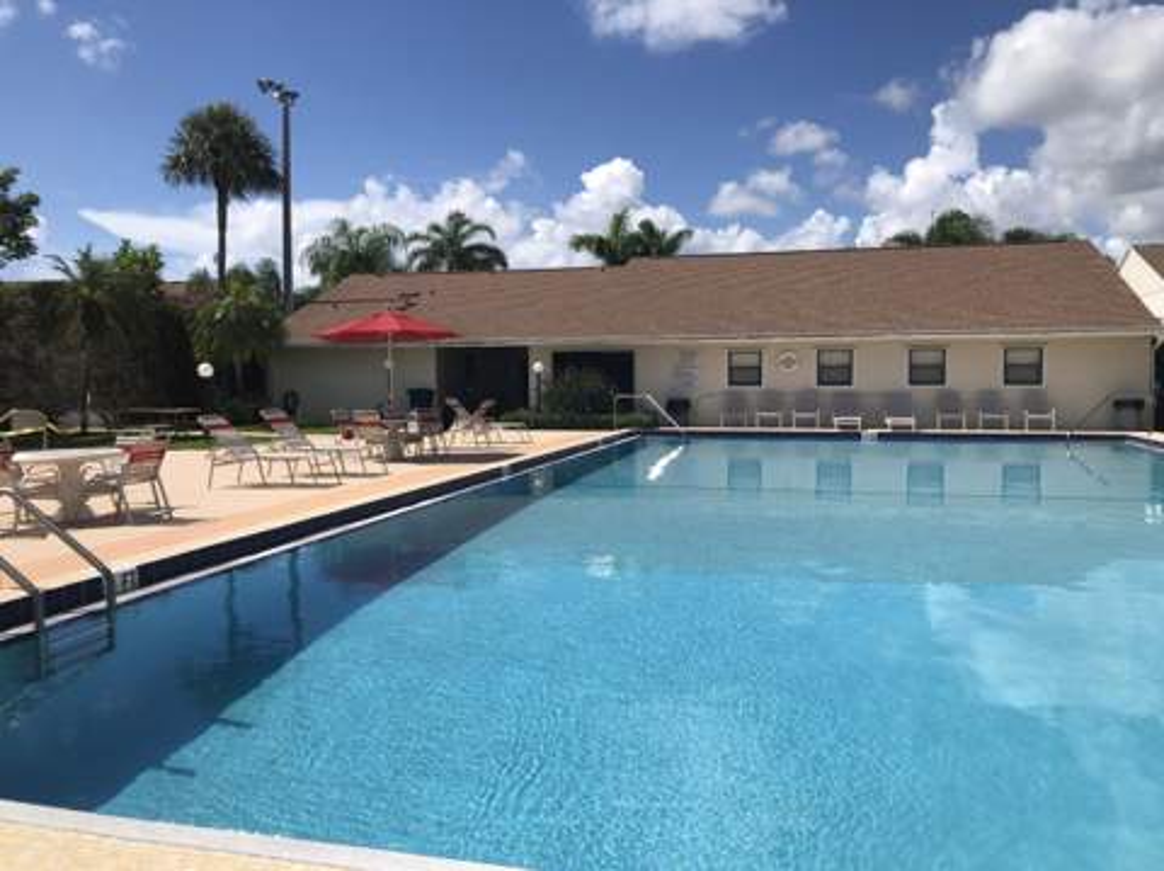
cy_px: 436
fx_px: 941
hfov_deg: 63.5
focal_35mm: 28
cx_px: 582
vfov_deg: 49.7
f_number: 1.8
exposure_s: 1/3472
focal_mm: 3.99
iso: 20
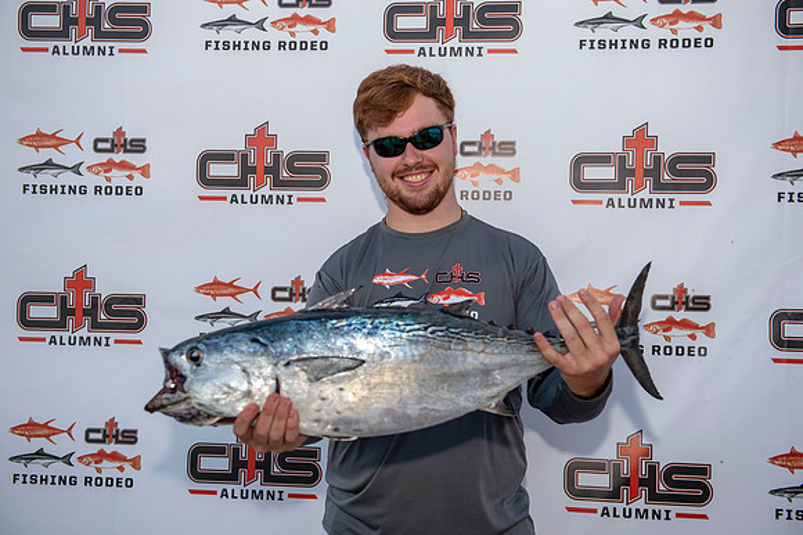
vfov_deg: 28.0
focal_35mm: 48
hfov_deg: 41.1
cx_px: 402
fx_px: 1070
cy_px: 268
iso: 50
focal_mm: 48
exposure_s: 1/100
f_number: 4.5
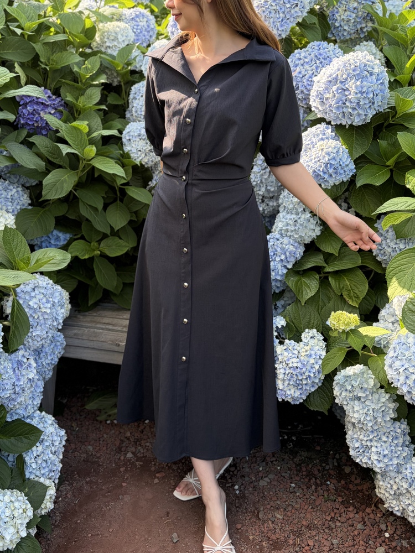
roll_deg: -0.5
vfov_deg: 67.3
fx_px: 416
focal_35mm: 26
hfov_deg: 53.1
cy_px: 276
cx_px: 208
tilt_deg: -15.5
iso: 64
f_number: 1.6
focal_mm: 5.96
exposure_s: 1/414
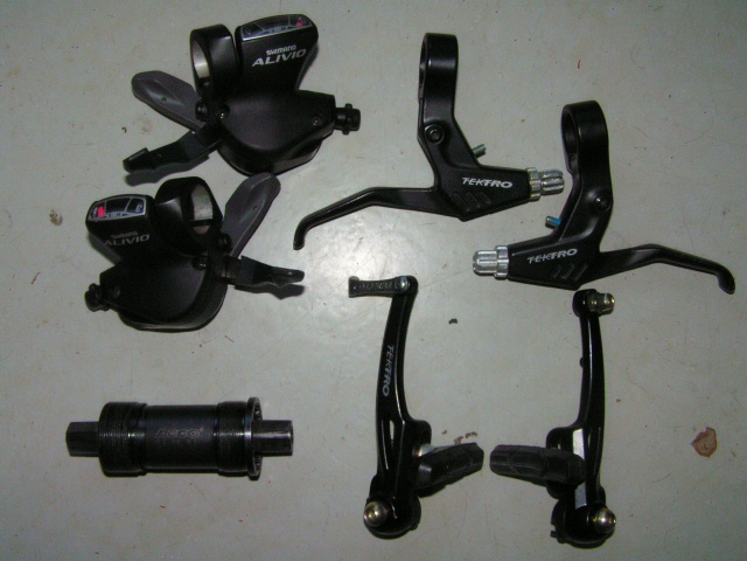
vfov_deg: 37.7
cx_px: 374
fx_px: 820
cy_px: 280
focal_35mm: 38
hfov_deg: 49.0
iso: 200
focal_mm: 6.3
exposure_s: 1/40
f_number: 5.6
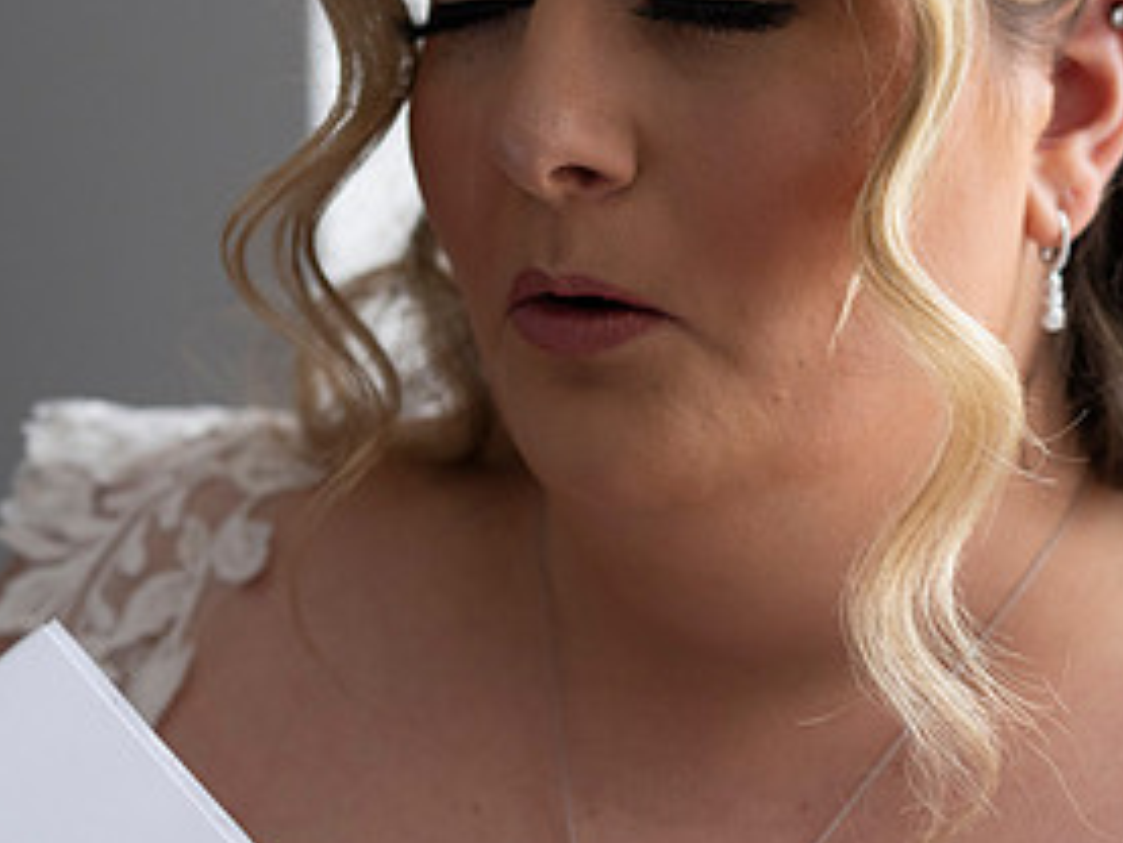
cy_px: 186
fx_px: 5550
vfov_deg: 8.7
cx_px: 774
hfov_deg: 11.5
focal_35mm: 171
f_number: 4
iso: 1600
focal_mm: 85
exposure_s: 1/800
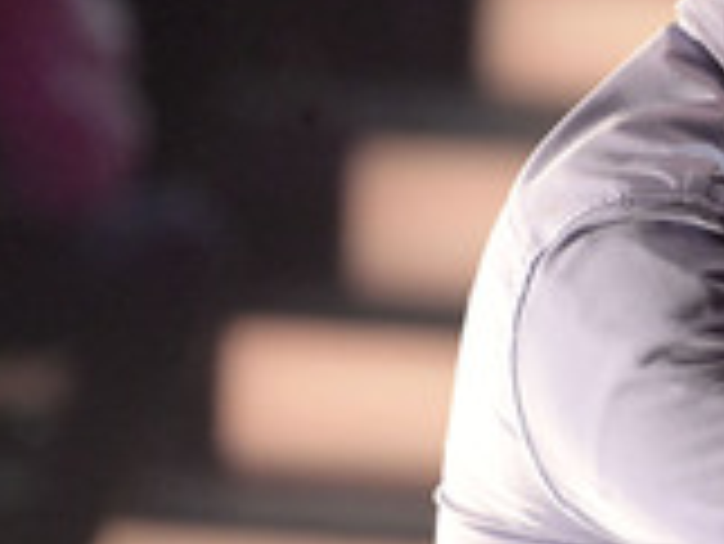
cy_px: 216
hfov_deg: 1.6
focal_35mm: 1211
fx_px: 25347
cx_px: 965
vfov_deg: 1.2
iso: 12800
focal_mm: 450
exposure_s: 1/500
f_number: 5.6
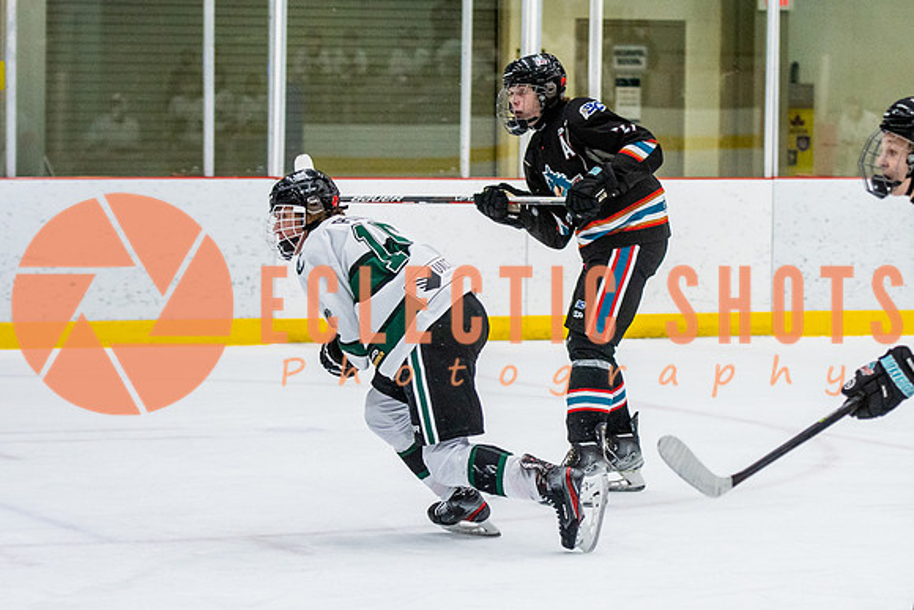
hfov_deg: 12.0
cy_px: 247
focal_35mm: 170
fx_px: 4328
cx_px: 631
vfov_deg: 8.1
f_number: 2.8
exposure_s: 1/640
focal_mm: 82
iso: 1250
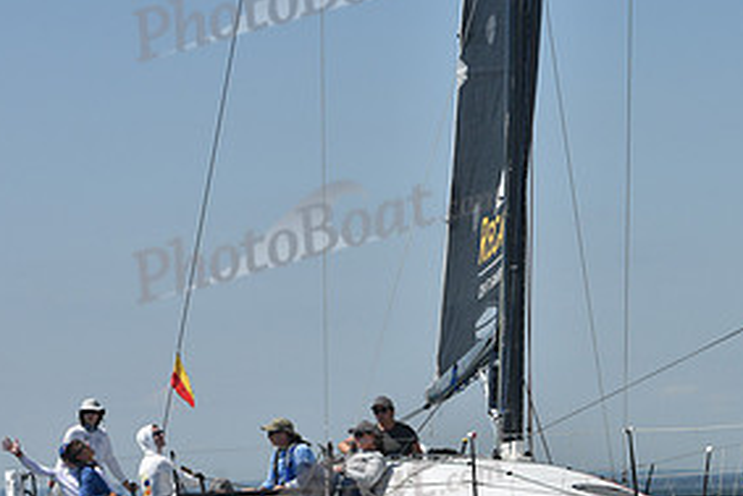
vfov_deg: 8.2
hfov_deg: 12.2
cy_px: 335
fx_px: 3469
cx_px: 641
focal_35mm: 168
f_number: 9
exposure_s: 1/1250
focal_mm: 82
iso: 250
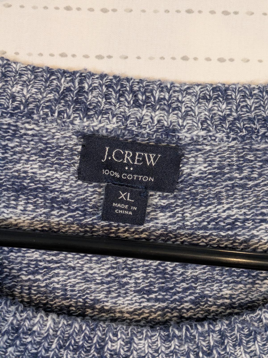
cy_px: 179
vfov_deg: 37.5
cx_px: 134
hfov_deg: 28.6
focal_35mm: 51
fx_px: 526
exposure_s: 1/120
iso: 473
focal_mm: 5.43
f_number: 1.89
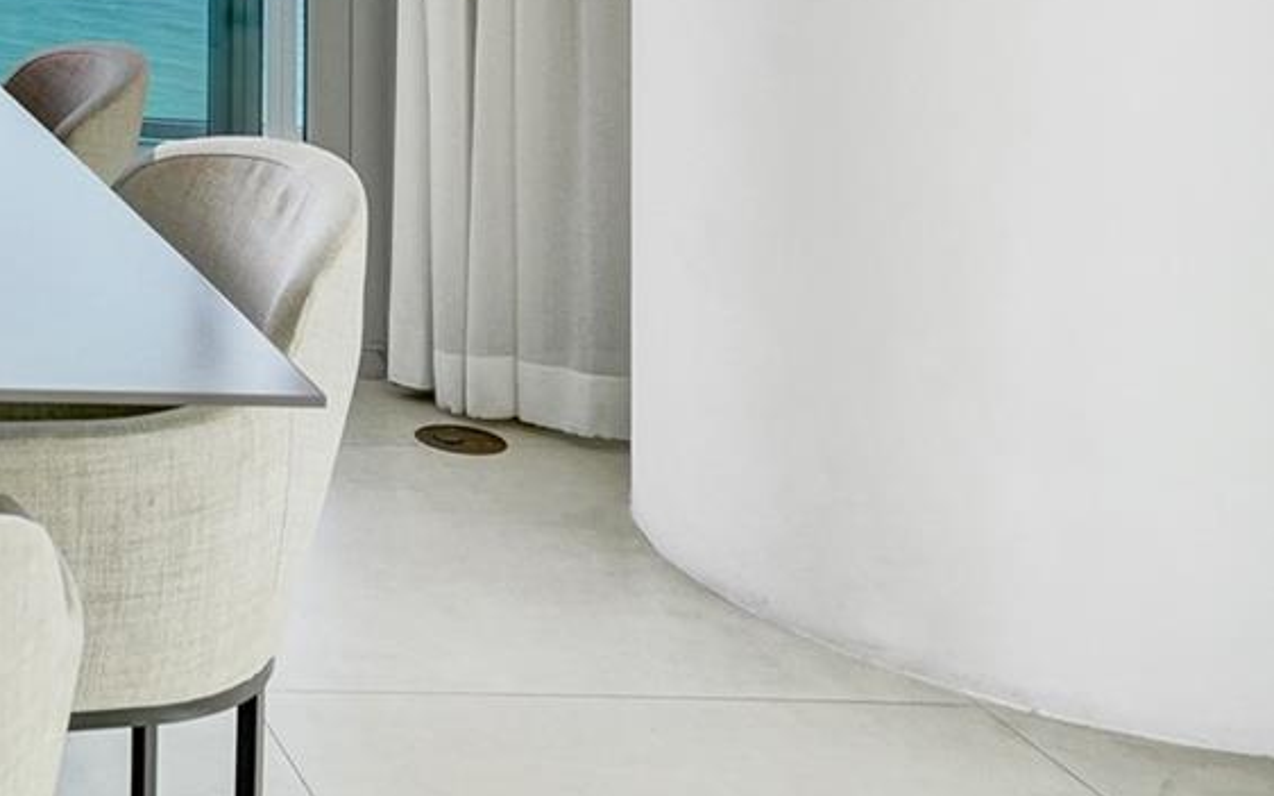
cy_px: -349
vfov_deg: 19.8
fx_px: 2013
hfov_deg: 27.5
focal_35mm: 58
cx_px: -492
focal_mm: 20
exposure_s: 1/200
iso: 800
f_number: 5
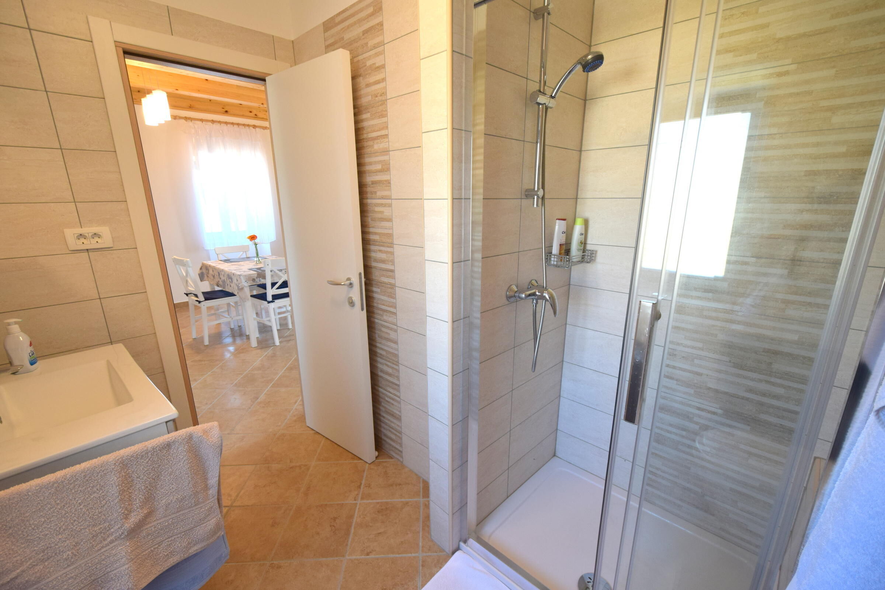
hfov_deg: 100.4
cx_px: 442
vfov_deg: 77.3
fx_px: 369
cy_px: 295
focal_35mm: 15
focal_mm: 10
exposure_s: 1/100
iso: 400
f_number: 5
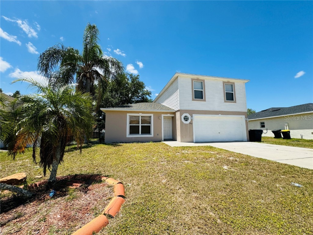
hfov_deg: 102.1
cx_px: 156
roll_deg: -0.5
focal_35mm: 14
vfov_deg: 85.7
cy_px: 118
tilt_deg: +5.9
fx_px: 127
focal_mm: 2.22
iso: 50
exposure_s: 1/1927
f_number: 2.2
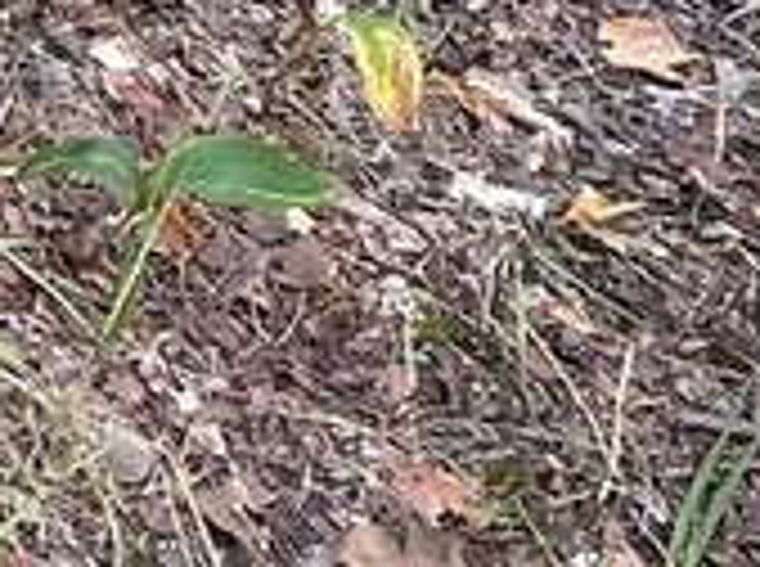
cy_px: -909
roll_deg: -2.4
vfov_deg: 8.4
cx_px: -1264
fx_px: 3462
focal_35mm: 158
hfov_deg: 10.3
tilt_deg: -23.8
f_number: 1.6
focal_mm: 4.2
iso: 125
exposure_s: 1/117
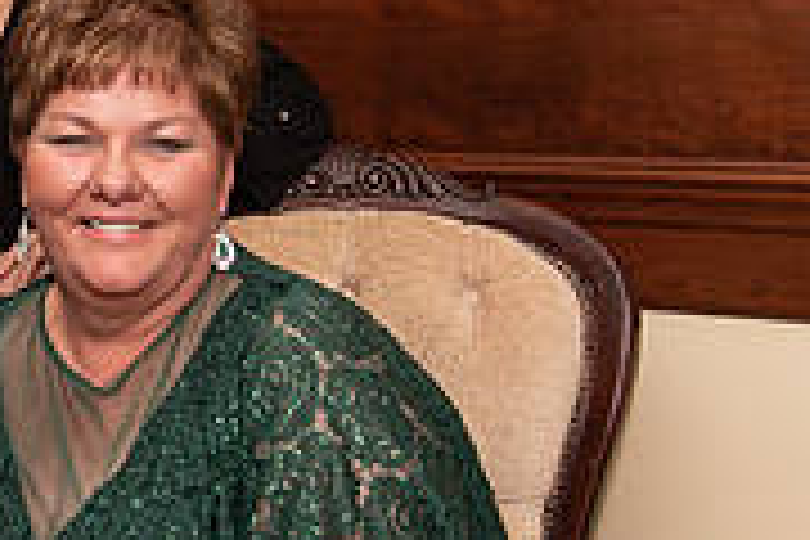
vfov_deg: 15.2
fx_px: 2025
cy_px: 250
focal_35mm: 90
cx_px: -104
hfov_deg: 21.4
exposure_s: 1/200
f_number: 4
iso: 800
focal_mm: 28
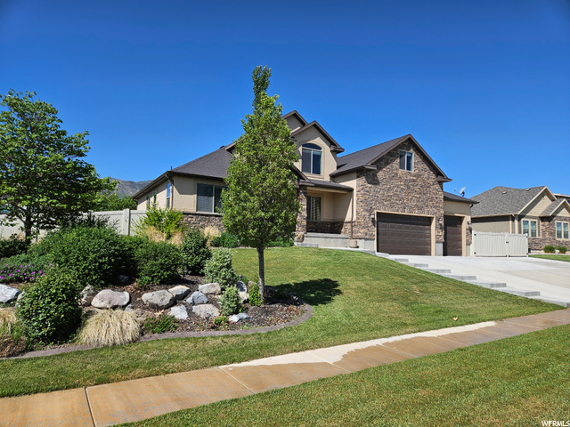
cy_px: 214
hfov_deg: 73.9
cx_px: 285
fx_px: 379
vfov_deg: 58.9
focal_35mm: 23
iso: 25
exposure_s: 1/2397
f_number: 1.8
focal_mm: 5.4
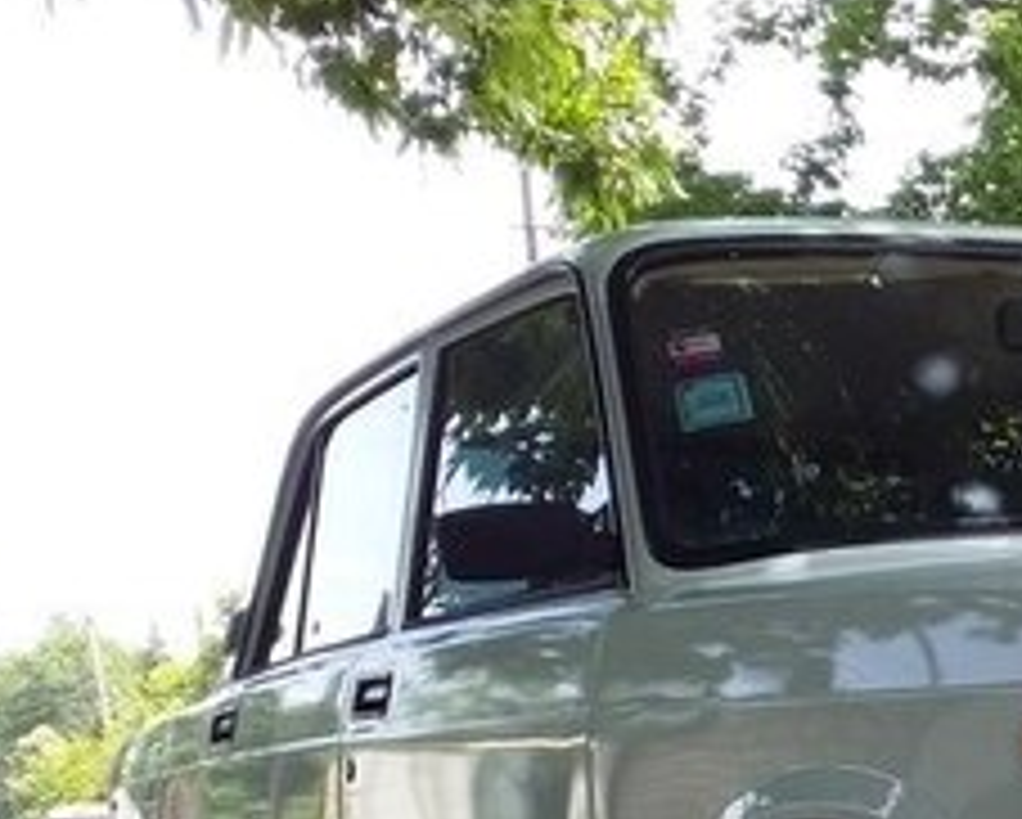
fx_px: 2664
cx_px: 1162
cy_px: 1006
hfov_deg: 20.6
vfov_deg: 16.7
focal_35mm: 88
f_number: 2.2
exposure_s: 1/285
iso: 40
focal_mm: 3.3
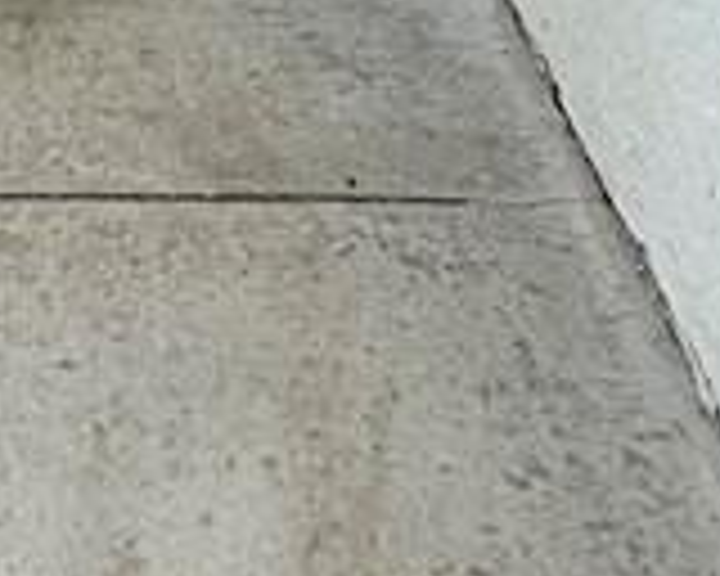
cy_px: -810
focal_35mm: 181
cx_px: -4
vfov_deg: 7.9
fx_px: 3857
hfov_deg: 10.6
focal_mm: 3
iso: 25
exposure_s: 1/1121
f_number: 1.8
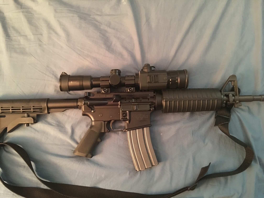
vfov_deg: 48.2
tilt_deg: -79.7
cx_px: 132
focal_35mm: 29
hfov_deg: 61.7
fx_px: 221
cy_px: 99
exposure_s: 1/4
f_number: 2.2
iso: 160
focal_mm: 4.15
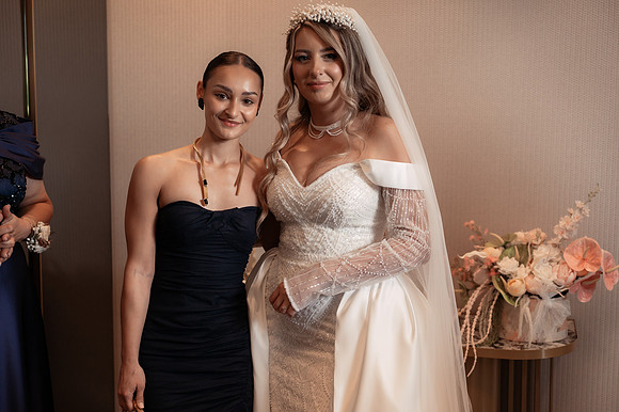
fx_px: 739
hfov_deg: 45.5
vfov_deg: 31.2
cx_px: 310
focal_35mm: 43
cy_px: 206
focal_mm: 43
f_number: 2.8
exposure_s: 1/200
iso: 640
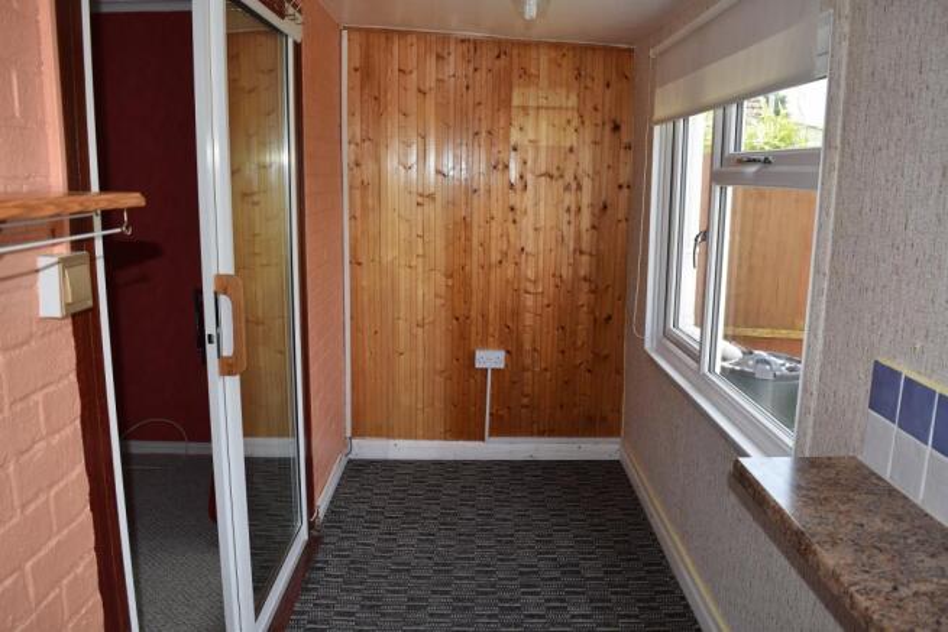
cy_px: 316
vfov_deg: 48.0
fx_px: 711
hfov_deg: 67.4
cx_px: 474
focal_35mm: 27
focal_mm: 18
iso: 200
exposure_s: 1/125
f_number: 5.6
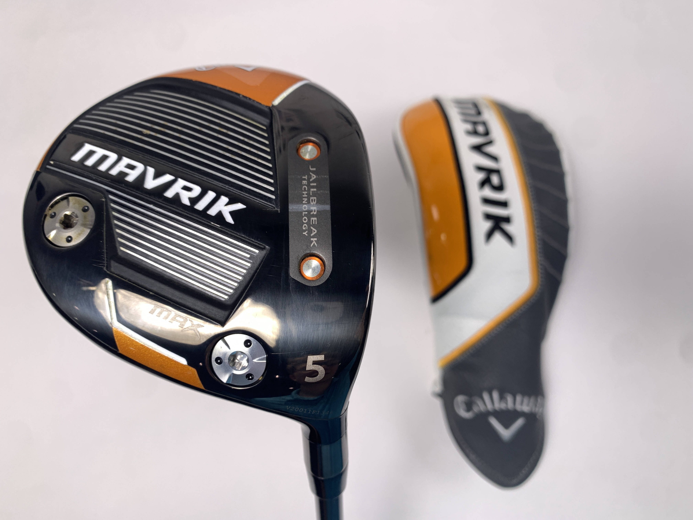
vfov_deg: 53.1
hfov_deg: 67.3
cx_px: 346
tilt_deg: -82.7
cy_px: 260
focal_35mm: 26
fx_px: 521
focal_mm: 4.25
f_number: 1.8
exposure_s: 1/171
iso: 25
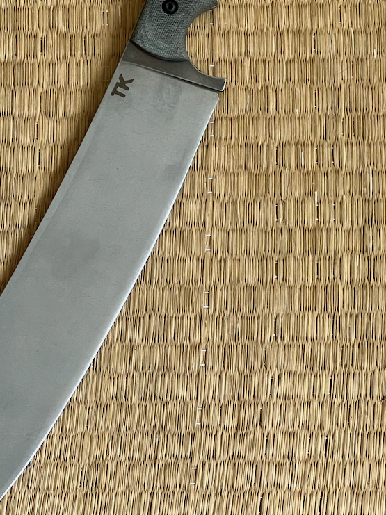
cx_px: 103
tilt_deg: -77.8
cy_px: 126
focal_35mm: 142
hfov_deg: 10.4
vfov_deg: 13.9
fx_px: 2113
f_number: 2.8
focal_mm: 9
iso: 200
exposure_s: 1/81
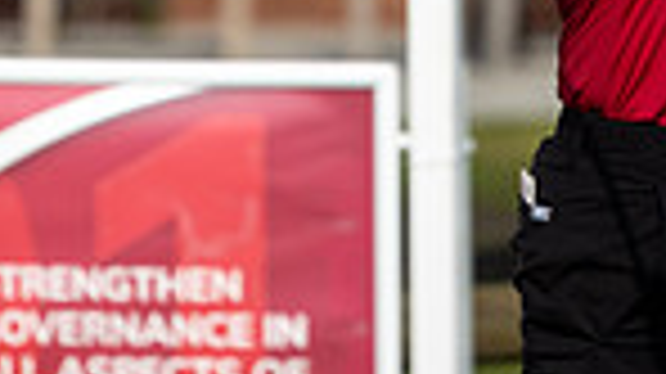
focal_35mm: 955
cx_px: 374
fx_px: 16853
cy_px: -424
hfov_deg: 2.3
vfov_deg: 1.3
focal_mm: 300
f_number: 5.6
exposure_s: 1/1250
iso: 160
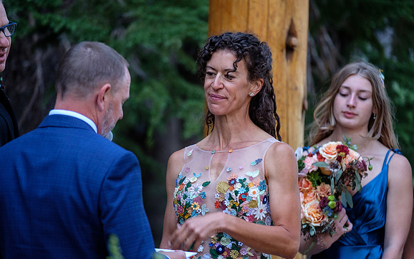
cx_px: 207
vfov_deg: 6.1
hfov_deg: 9.8
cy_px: 131
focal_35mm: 215
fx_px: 2425
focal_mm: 140
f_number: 2.8
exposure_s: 1/210
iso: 1000
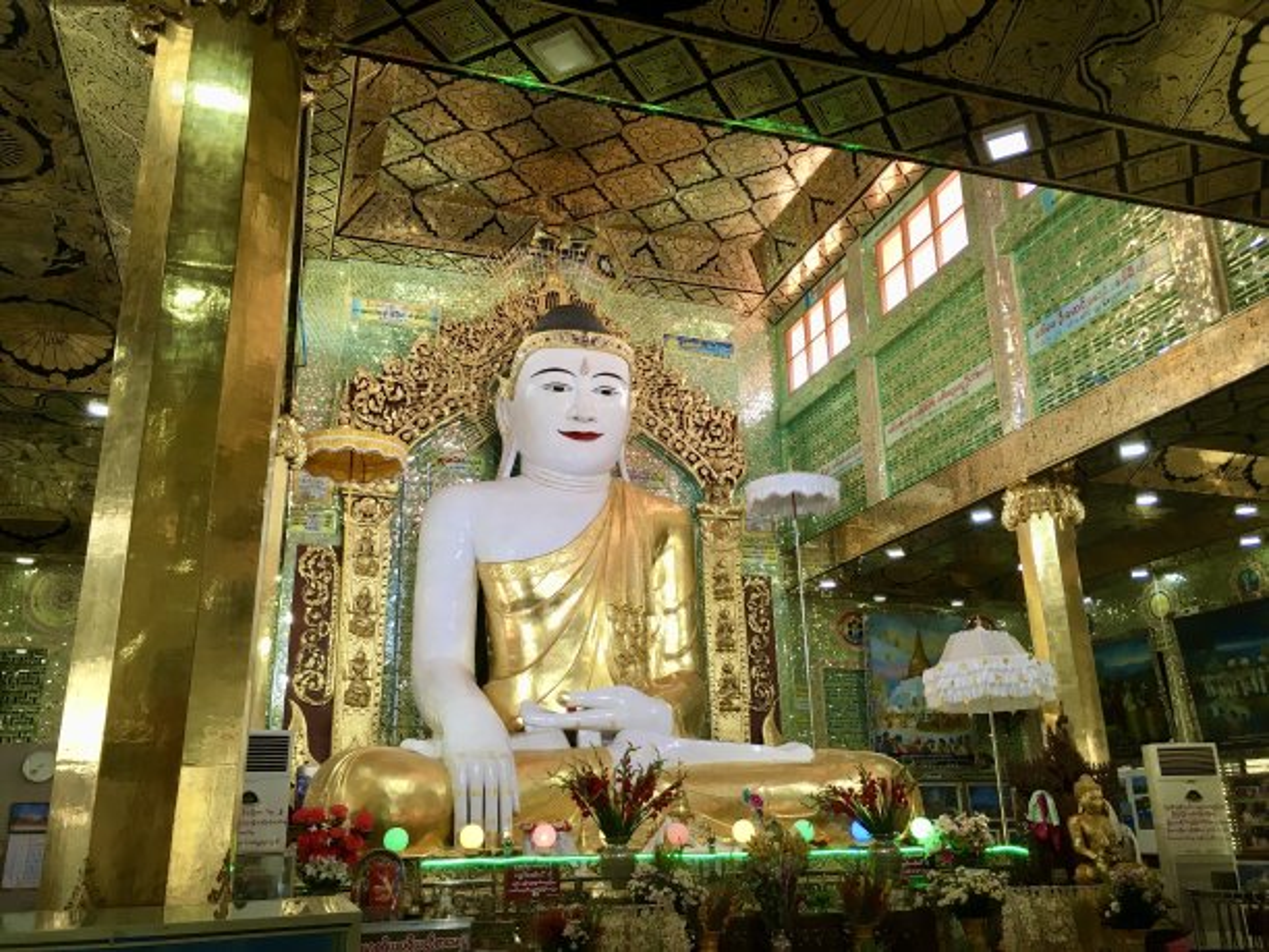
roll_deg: +1.7
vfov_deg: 48.2
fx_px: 1063
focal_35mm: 29
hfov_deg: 61.7
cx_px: 634
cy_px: 476
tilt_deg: +16.5
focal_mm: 4.15
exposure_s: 1/30
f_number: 2.2
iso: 25
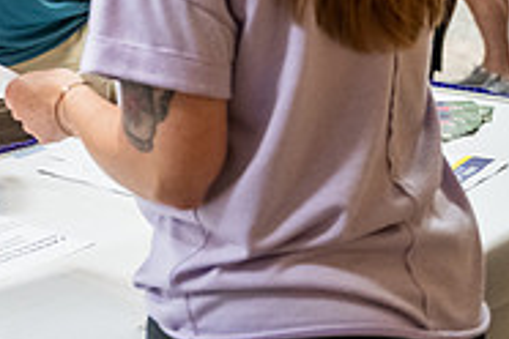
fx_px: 1414
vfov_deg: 13.0
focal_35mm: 100
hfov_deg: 19.0
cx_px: -137
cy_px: -149
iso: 4000
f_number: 3.2
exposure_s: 1/200
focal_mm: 32
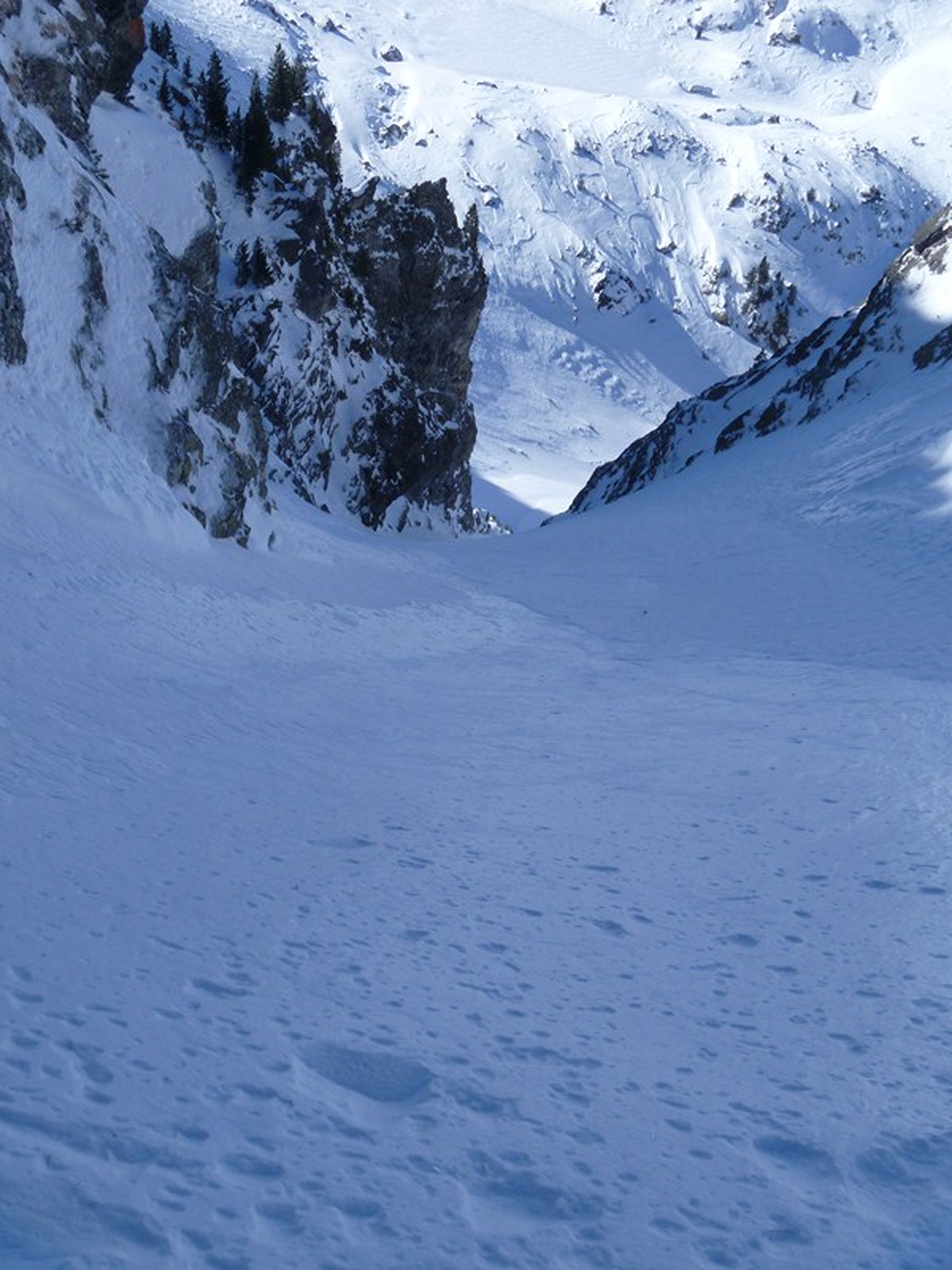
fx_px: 1283
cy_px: 635
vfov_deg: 52.6
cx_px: 476
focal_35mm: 35
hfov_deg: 40.7
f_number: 5.6
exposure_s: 1/320
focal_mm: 6.3
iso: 80
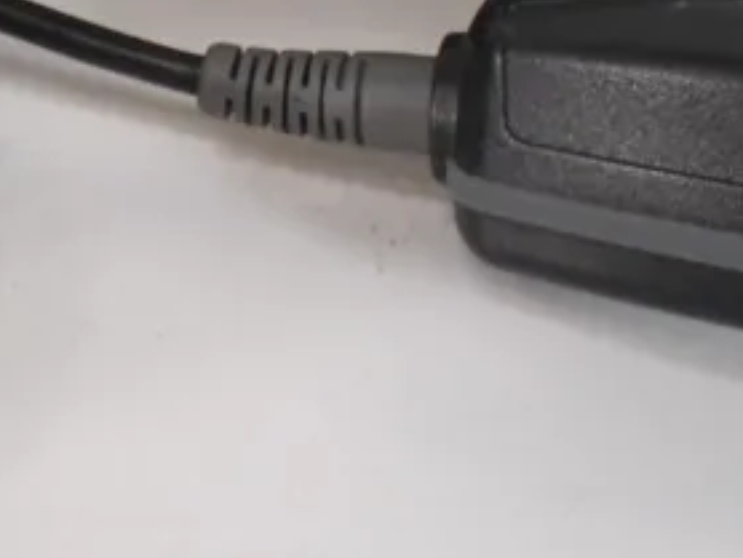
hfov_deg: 23.6
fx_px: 1740
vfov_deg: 17.0
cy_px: -192
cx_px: 122
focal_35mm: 81
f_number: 2.5
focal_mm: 4.5
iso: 80
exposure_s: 1/45
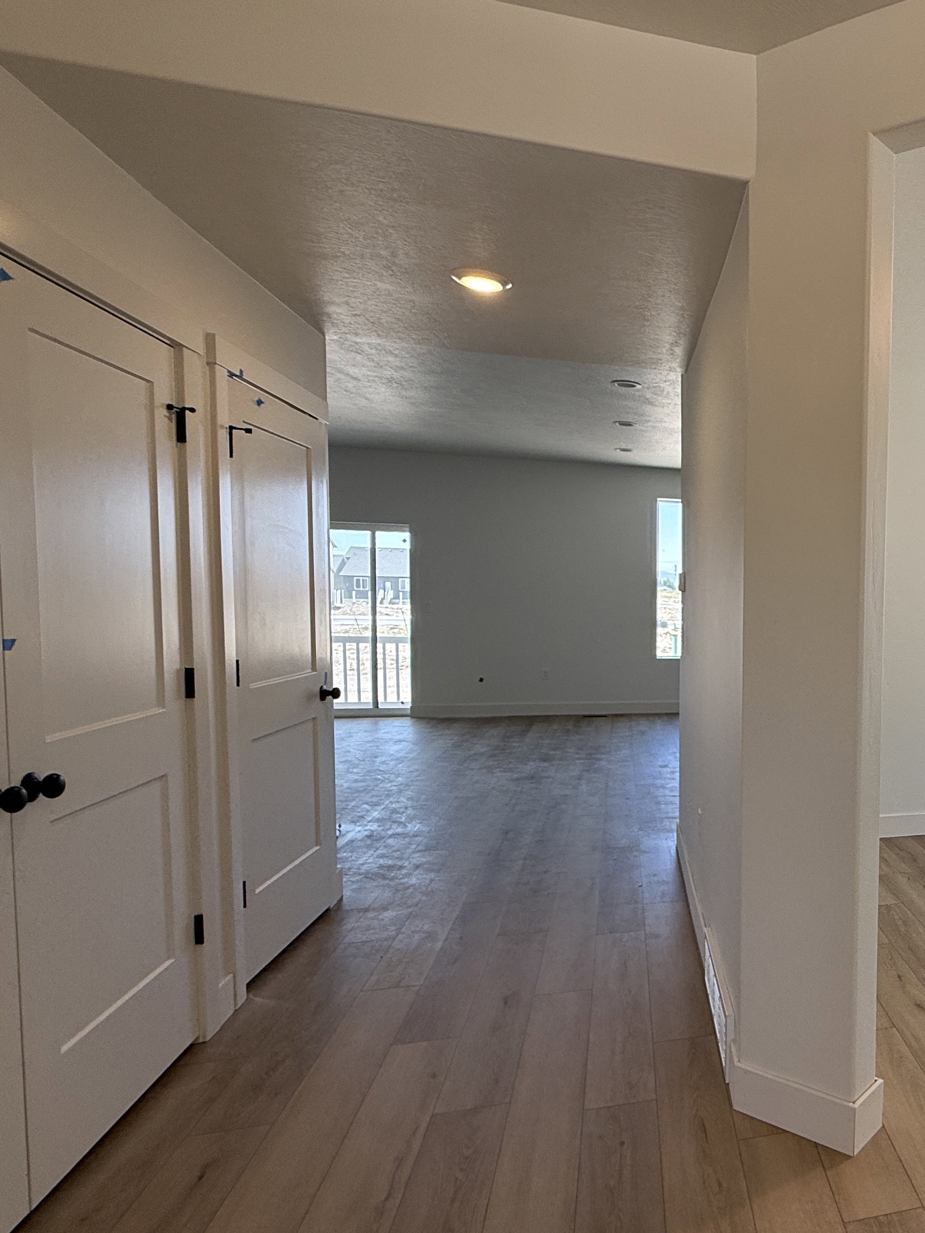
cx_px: 898
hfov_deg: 48.2
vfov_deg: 71.5
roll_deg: -1.2
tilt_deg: -2.9
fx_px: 855
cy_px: 650
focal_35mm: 24
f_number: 2.2
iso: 64
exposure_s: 1/184
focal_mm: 2.22
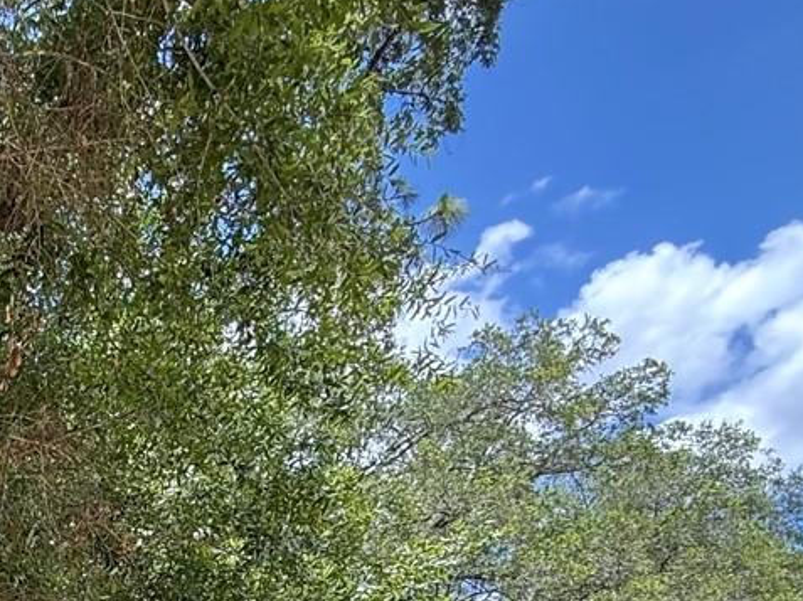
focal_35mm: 47
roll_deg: -0.8
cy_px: 884
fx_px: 1089
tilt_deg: +6.0
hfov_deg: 32.8
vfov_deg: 24.5
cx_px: -175
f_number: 2.2
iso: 64
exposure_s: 1/298
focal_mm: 2.22
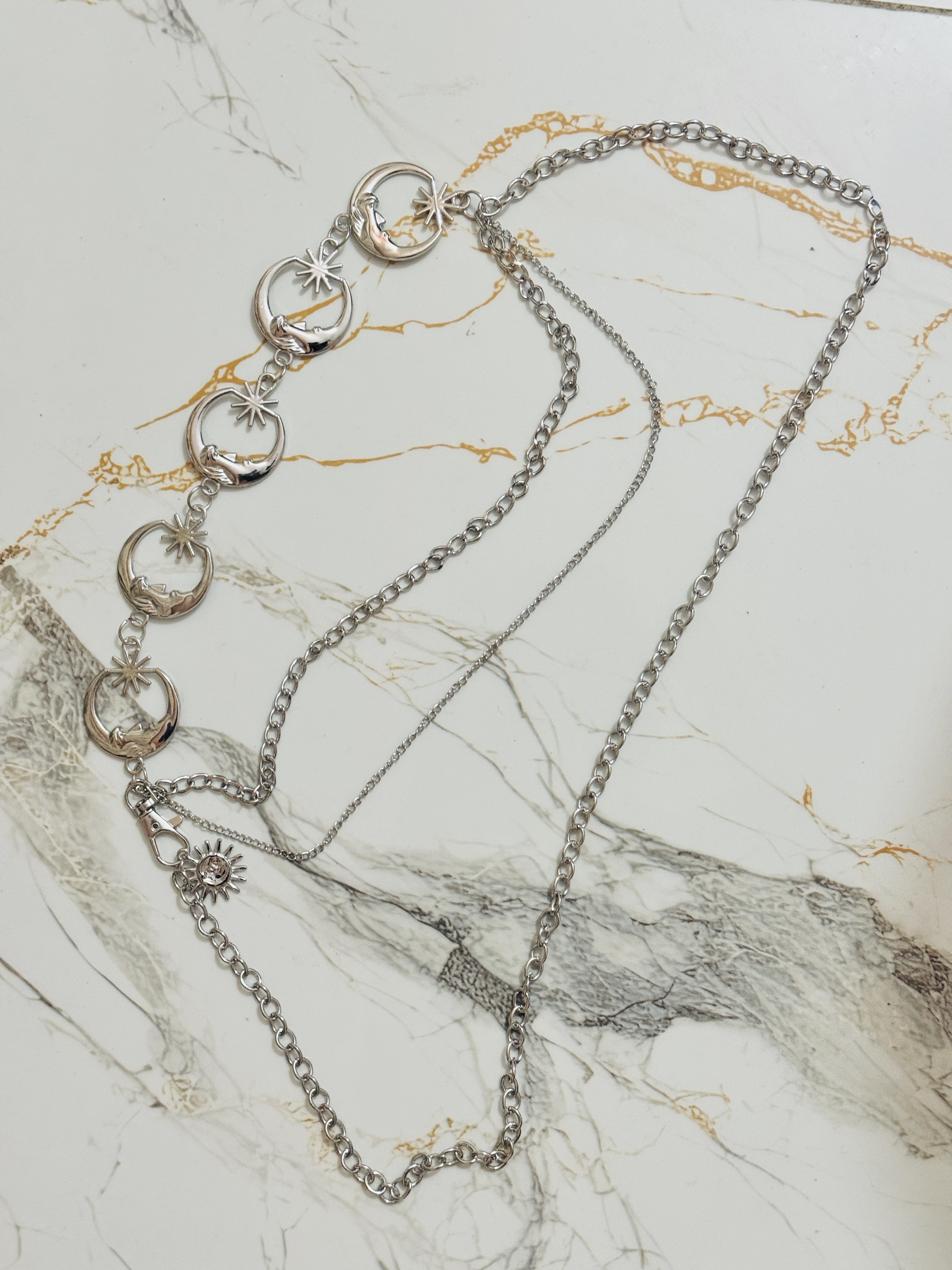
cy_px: 635
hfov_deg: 30.3
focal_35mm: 48
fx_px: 1760
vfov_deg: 39.7
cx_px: 476
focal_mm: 6.76
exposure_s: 1/33
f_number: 1.78
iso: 320
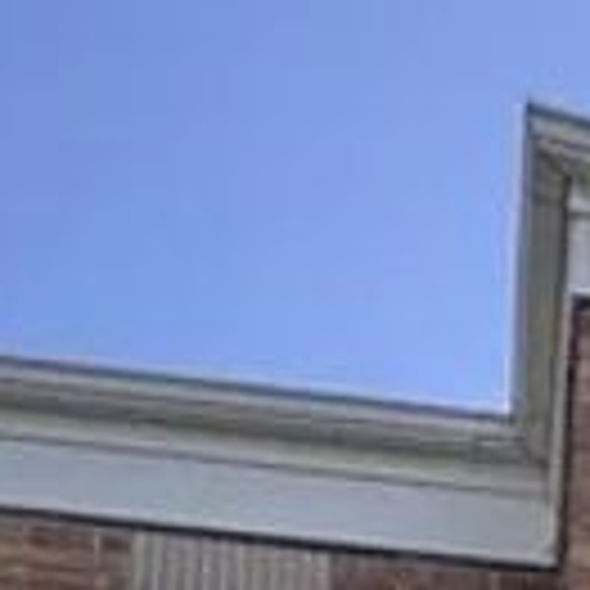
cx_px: 815
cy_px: 1844
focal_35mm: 129
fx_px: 2488
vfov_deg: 9.8
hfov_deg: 13.0
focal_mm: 2.22
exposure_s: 1/371
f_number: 2.2
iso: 40
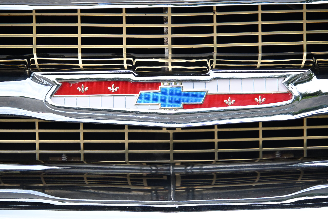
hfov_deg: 10.2
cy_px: 110
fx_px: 1845
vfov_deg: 6.8
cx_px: 164
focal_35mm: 202
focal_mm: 135
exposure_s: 1/125
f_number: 5.6
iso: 1400
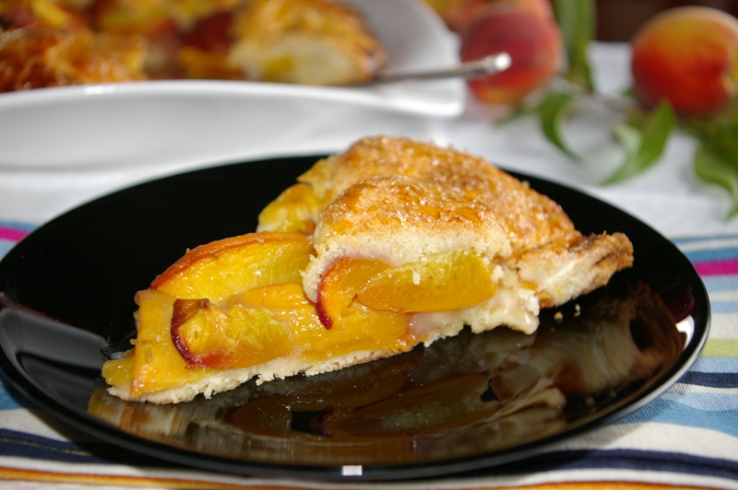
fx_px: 1014
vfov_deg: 27.2
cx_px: 369
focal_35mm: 50
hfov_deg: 40.0
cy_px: 245
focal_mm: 33
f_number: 4
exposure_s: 1/50
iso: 200
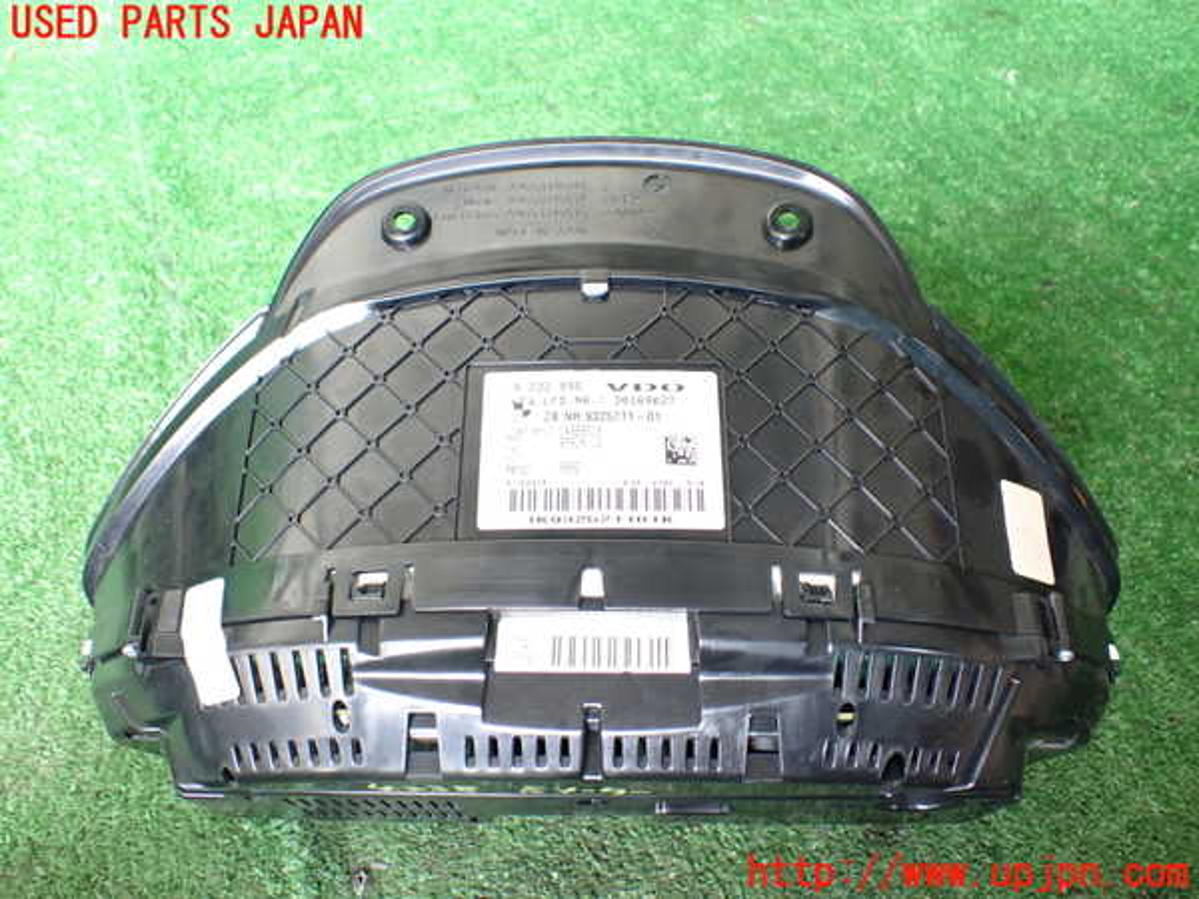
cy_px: 450
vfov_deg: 46.8
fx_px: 1039
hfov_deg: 60.0
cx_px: 600
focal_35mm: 30
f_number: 2.3
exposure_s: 1/125
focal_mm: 5.4
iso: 800
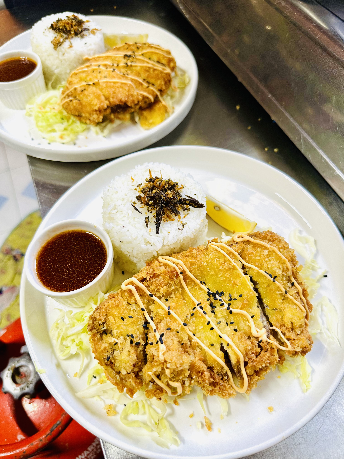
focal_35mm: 24
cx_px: 172
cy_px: 230
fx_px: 318
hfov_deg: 56.8
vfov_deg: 71.6
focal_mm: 6.86
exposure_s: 1/60
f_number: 1.78
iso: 125
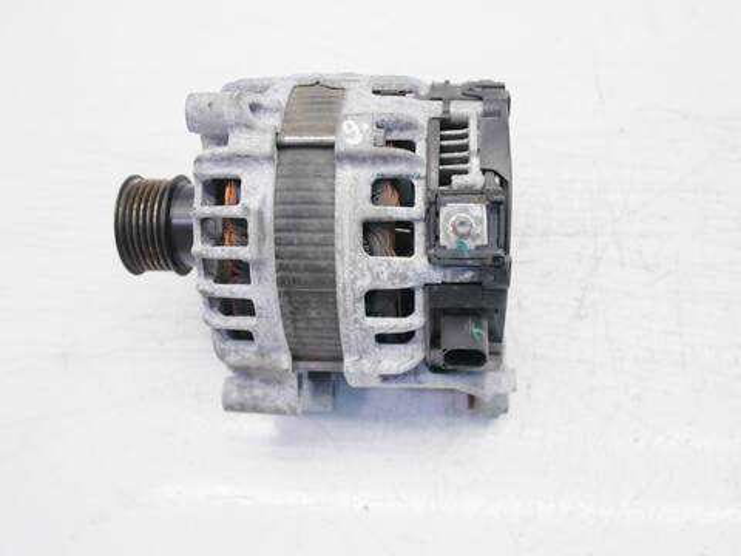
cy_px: 278
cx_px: 370
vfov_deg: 44.2
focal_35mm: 32
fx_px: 685
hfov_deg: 56.8
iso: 200
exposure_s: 1/60
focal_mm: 16
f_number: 4
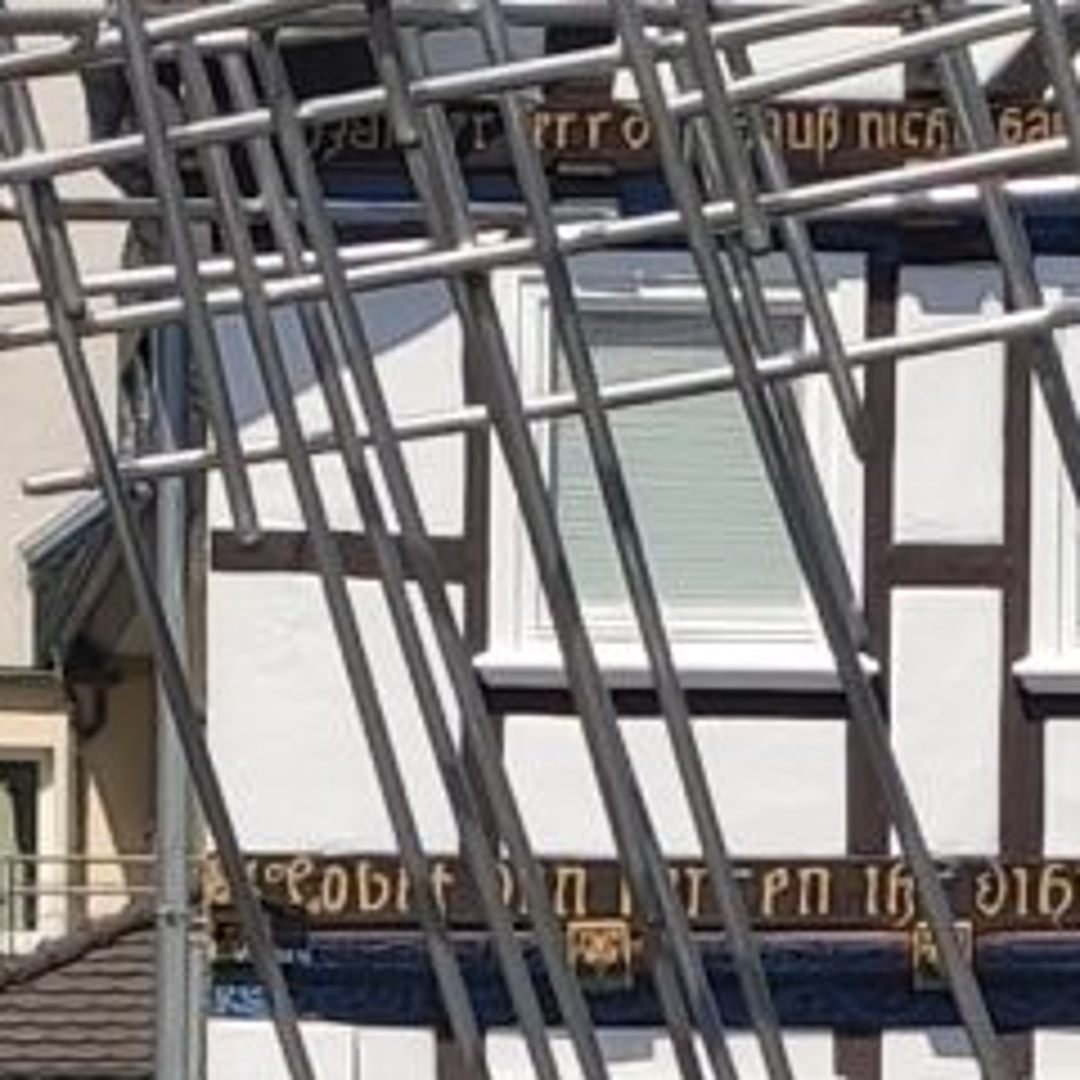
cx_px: 688
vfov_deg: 7.1
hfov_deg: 7.1
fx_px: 8648
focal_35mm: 245
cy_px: 1480
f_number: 1.75
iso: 112
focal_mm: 4.77
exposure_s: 1/2078
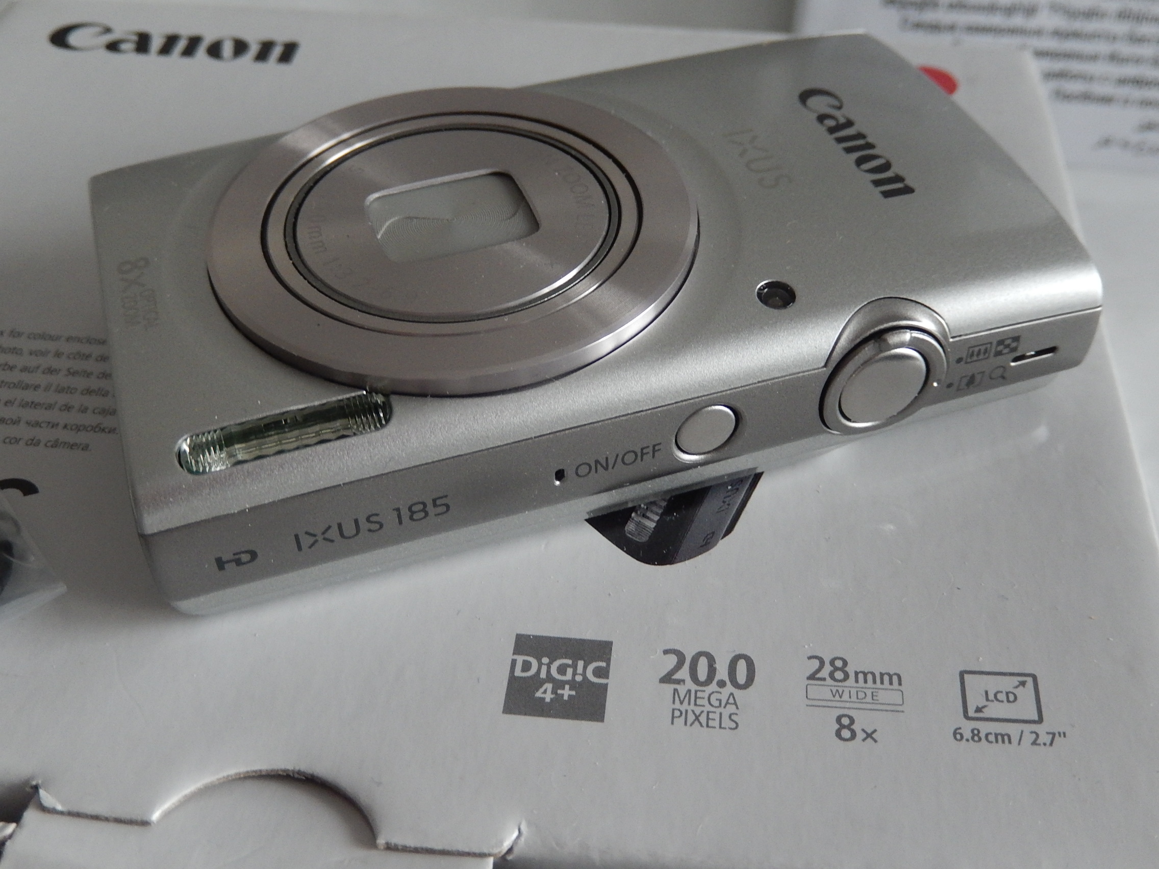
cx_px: 580
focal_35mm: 41
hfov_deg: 45.8
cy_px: 434
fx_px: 1373
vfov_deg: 35.1
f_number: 4.2
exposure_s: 1/40
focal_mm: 7.3
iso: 400
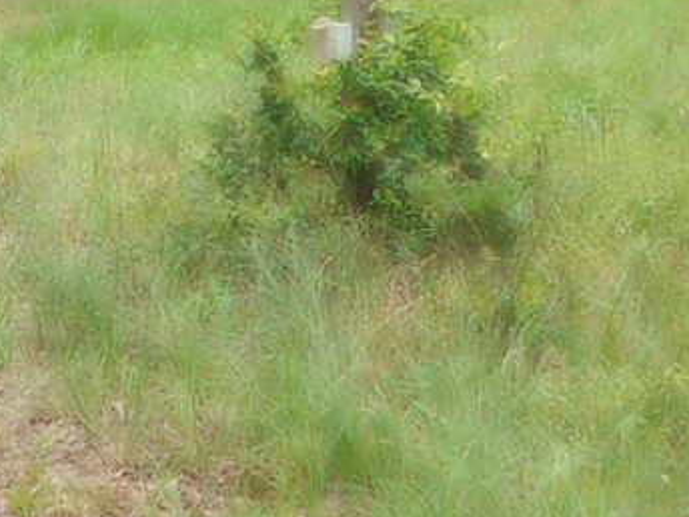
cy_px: -279
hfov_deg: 13.4
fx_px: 2727
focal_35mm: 137
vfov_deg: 10.4
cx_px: -429
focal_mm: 4
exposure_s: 1/500
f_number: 3
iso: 125
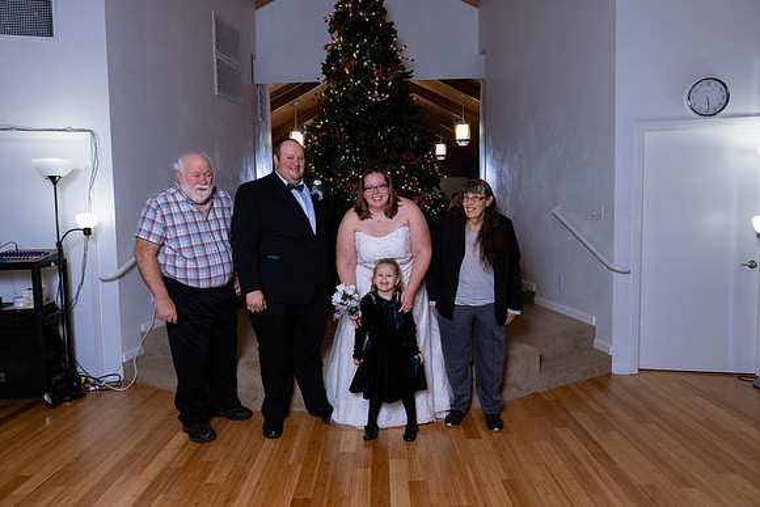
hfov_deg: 73.7
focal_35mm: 24
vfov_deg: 53.2
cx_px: 380
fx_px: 507
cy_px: 254
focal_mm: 24
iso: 1250
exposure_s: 1/200
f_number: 6.3
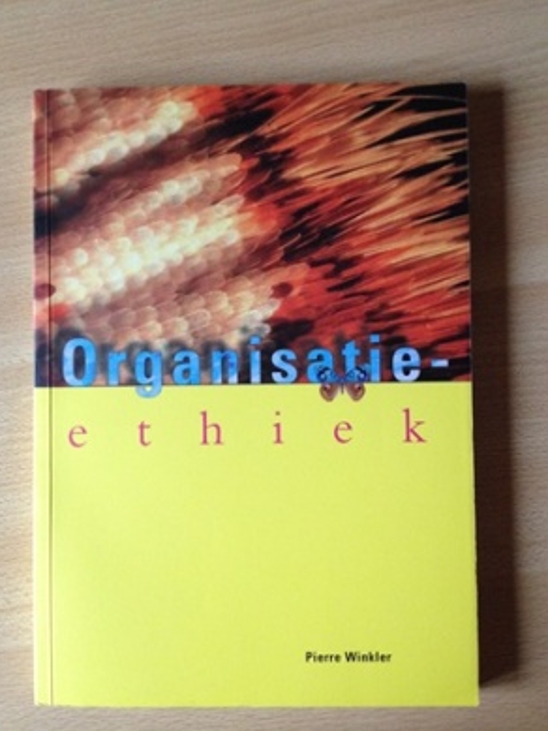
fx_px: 759
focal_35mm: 36
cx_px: 270
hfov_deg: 39.7
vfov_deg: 51.3
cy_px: 374
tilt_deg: -87.3
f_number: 2.4
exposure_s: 1/20
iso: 320
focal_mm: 4.28
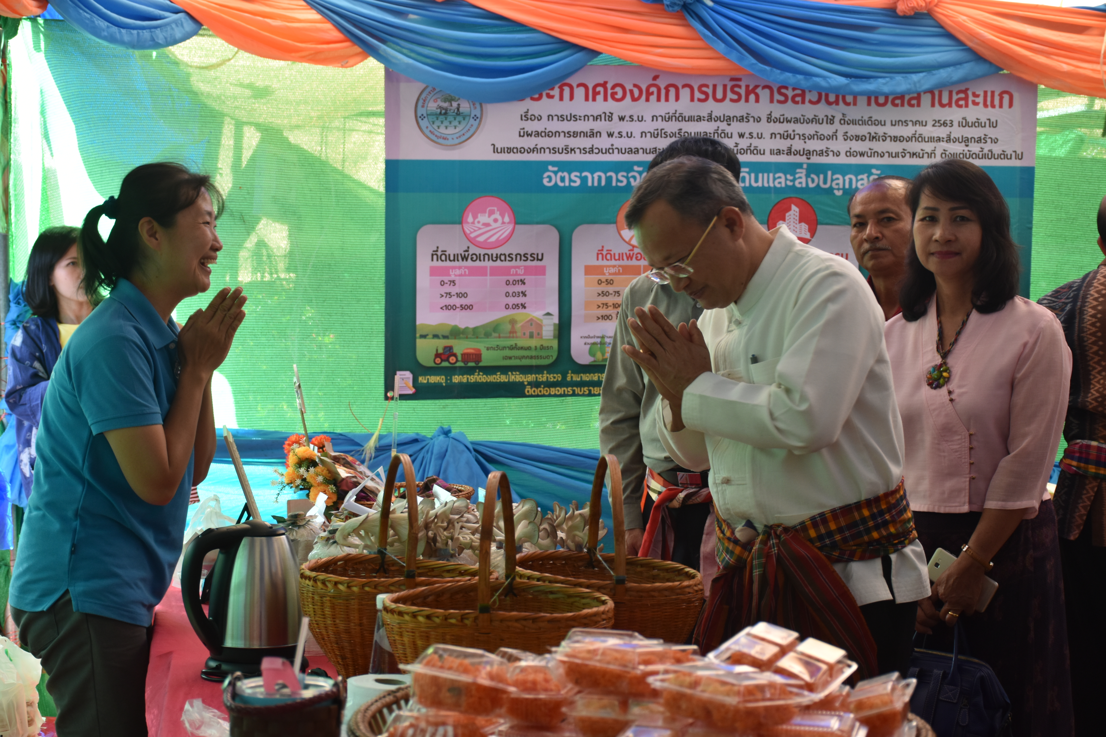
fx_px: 1935
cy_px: 368
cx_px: 553
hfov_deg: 31.9
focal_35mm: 63
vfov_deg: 21.6
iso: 400
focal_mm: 42
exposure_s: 1/125
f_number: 5.6
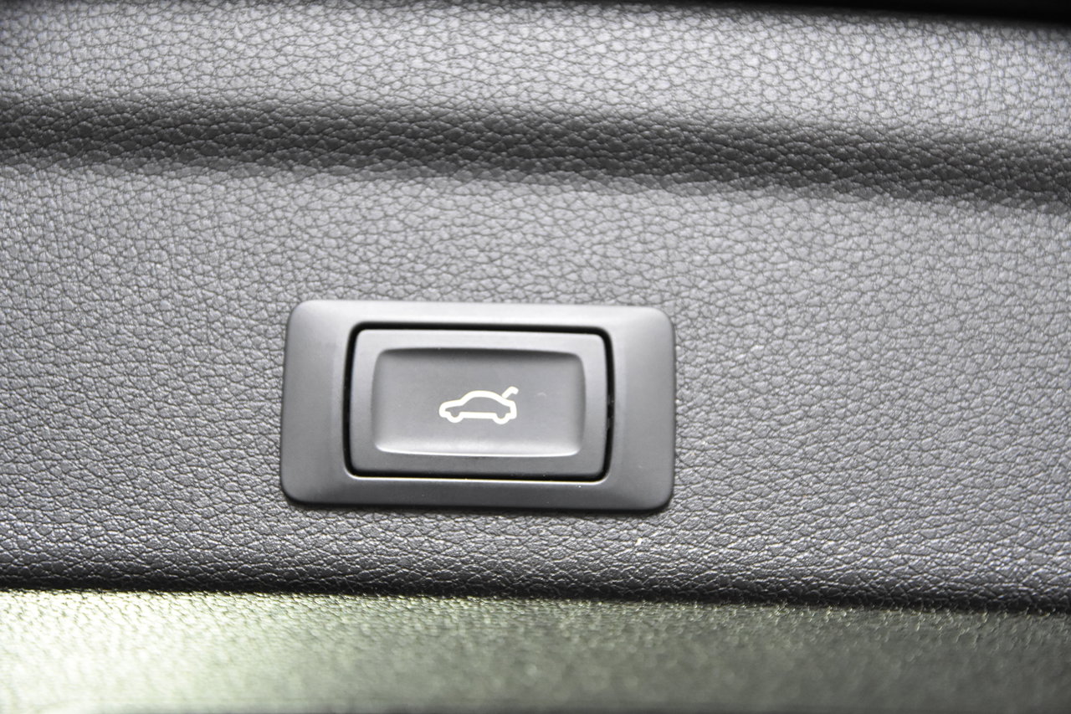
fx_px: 2320
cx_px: 536
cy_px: 357
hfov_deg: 26.0
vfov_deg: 17.5
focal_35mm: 78
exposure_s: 1/80
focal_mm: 52
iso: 3200
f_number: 3.8
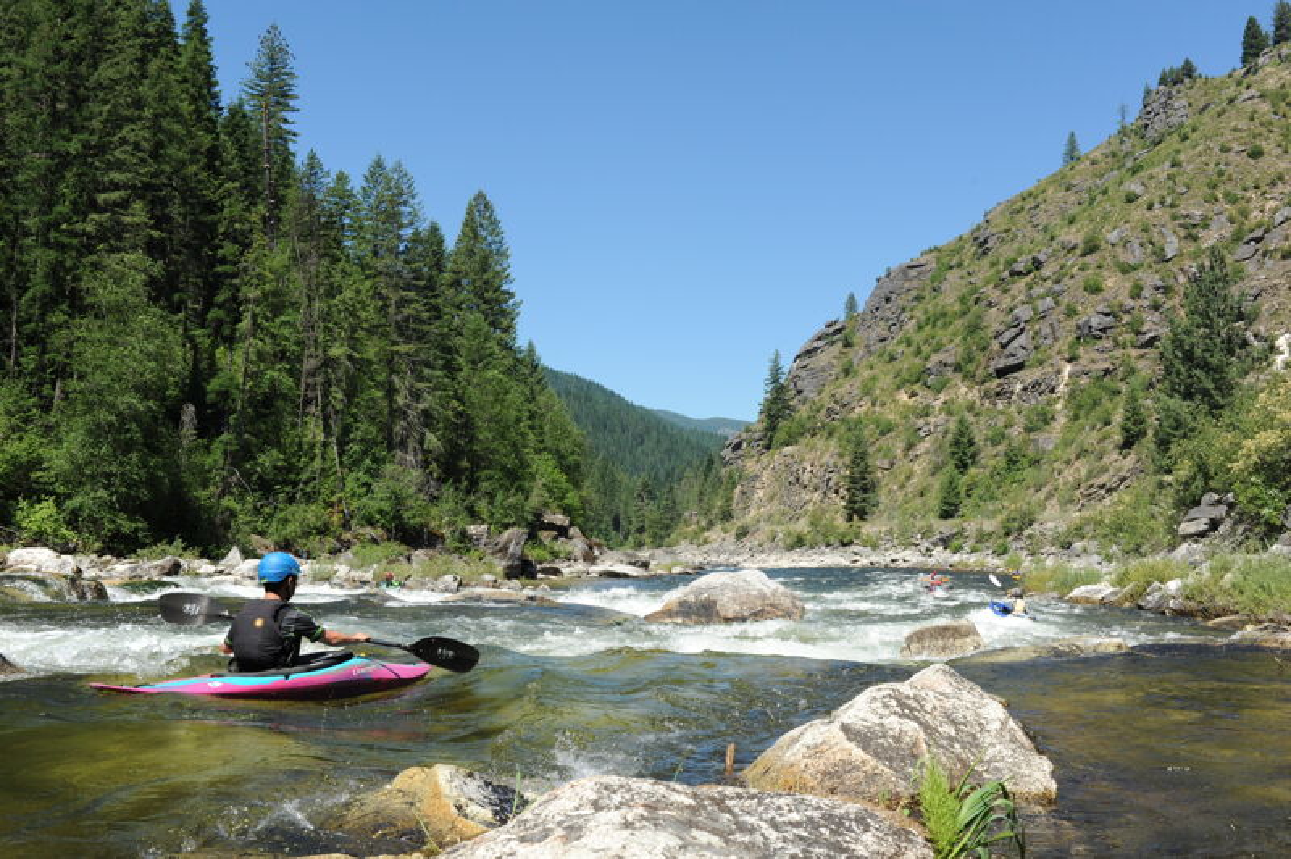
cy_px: 430
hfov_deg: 54.5
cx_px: 646
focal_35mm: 35
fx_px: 1254
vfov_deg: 37.8
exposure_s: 1/400
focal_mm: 35
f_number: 14
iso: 500
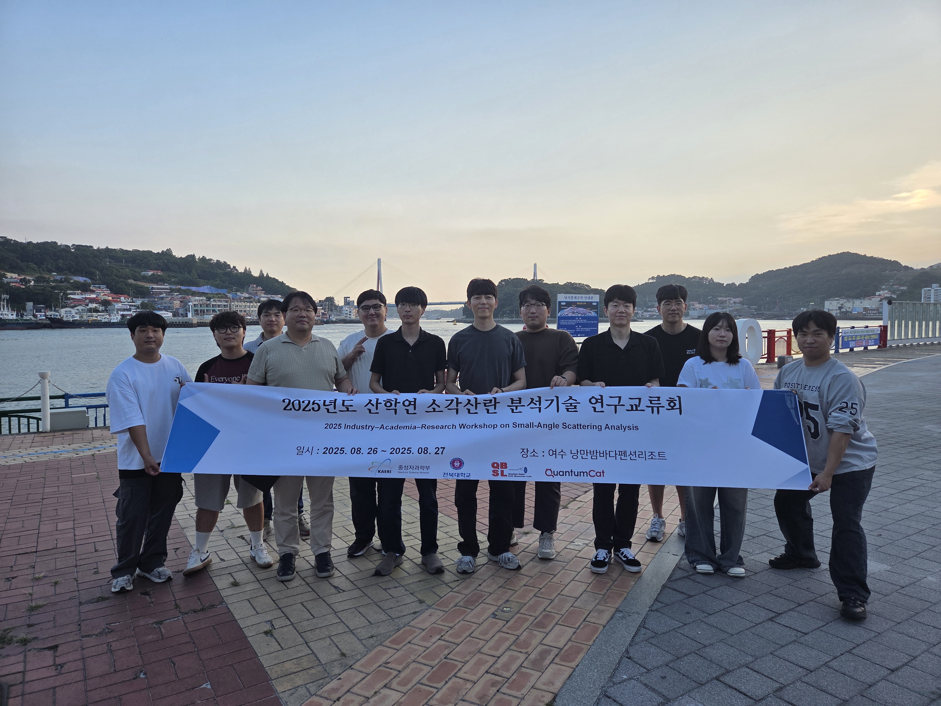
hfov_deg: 73.9
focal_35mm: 23
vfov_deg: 58.9
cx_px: 470
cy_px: 353
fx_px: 625
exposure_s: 1/1623
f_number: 1.8
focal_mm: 5.4
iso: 80
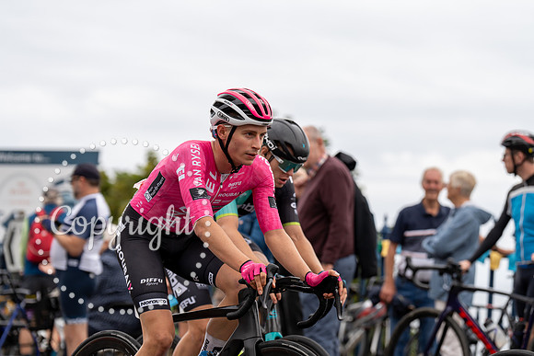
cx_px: 267
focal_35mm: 128
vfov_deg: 10.7
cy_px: 178
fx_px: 1899
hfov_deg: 16.0
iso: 320
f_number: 3.5
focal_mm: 128
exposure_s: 1/1000
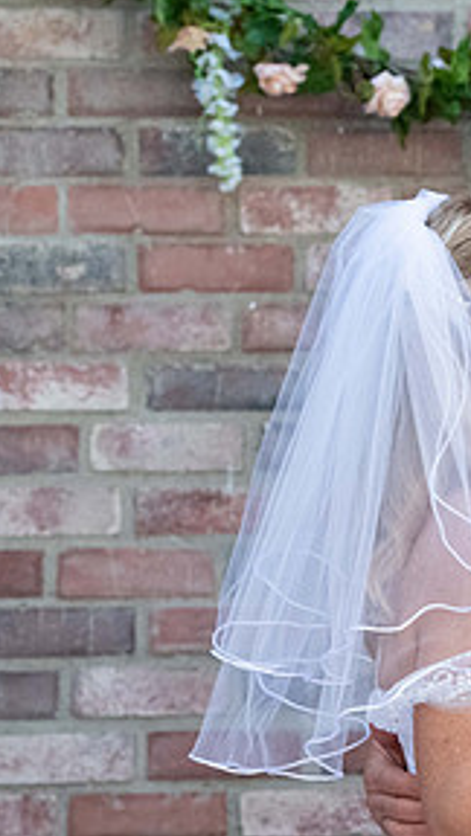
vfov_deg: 10.0
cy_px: 479
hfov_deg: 5.6
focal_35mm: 216
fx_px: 4796
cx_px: 693
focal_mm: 100
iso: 800
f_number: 5
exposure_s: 1/1000
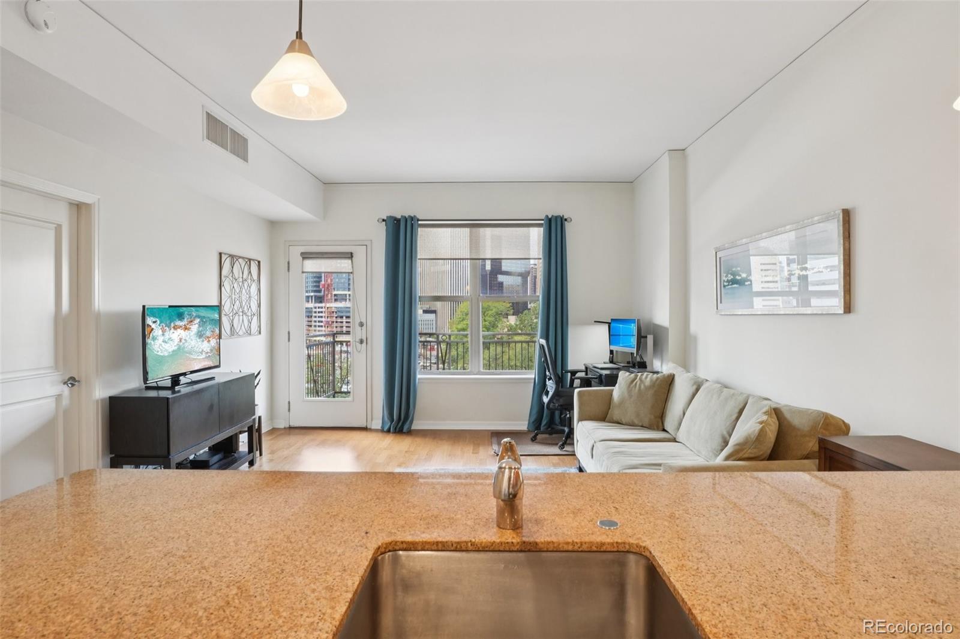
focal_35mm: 18
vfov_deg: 67.4
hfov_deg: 90.0
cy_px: 320
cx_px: 480
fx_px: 480
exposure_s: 1/30
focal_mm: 12
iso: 400
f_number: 8
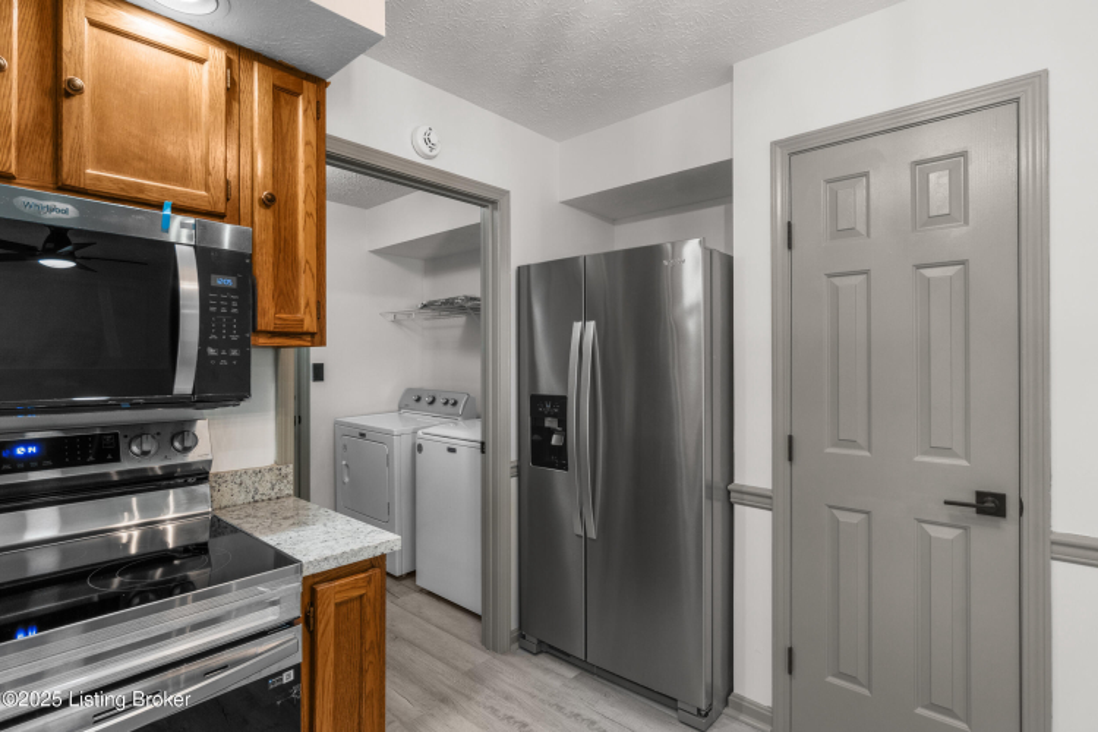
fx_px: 549
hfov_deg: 90.0
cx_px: 549
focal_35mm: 18
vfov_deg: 67.4
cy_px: 366
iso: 400
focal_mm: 12
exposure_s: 1/1.25
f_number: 8
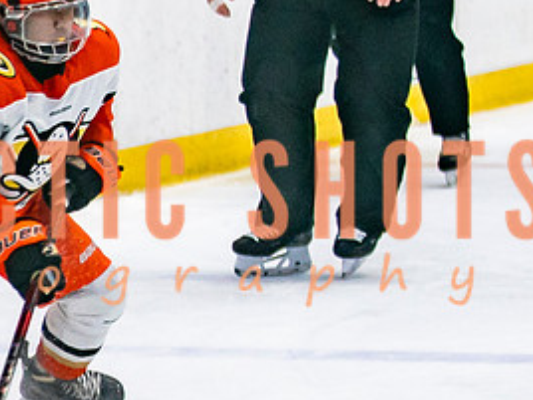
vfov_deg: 2.9
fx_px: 7914
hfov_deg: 3.8
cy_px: 351
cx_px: -388
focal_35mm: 514
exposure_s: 1/640
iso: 640
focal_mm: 90
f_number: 2.8
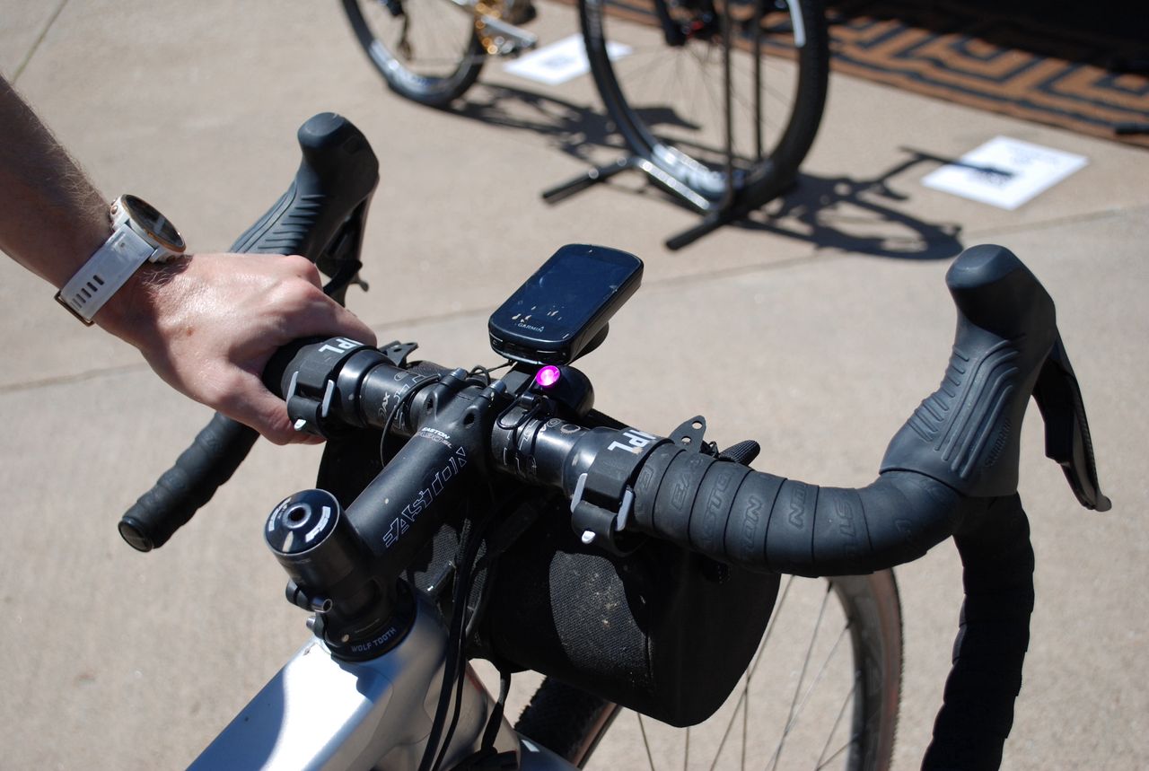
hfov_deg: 44.9
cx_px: 574
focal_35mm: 44
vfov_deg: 31.0
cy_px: 386
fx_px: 1391
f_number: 4.8
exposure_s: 1/800
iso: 100
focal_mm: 29
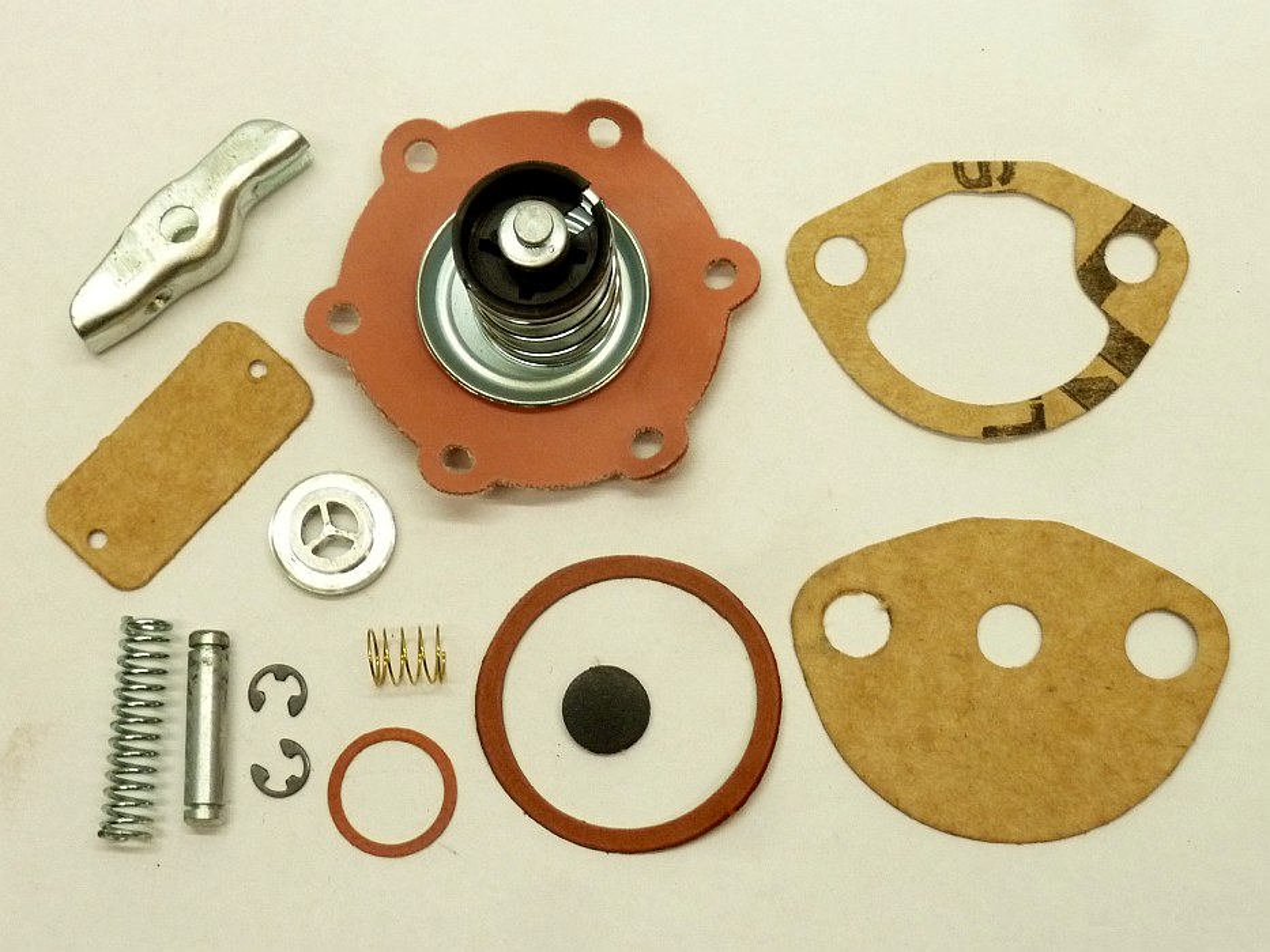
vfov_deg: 24.8
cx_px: 635
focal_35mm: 59
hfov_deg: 32.7
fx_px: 2165
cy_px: 476
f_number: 3.9
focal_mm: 9.7
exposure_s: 1/40
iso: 400
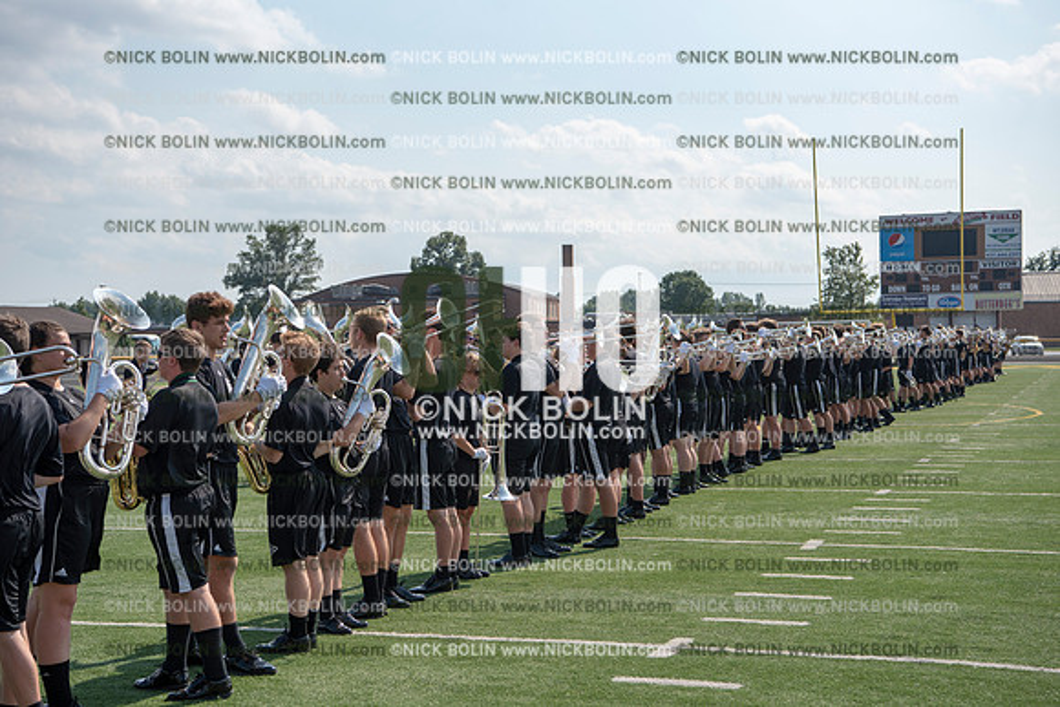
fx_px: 1649
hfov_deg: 35.6
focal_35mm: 56
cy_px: 354
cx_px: 530
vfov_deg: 24.2
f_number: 5.6
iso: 200
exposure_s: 1/1250
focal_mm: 56
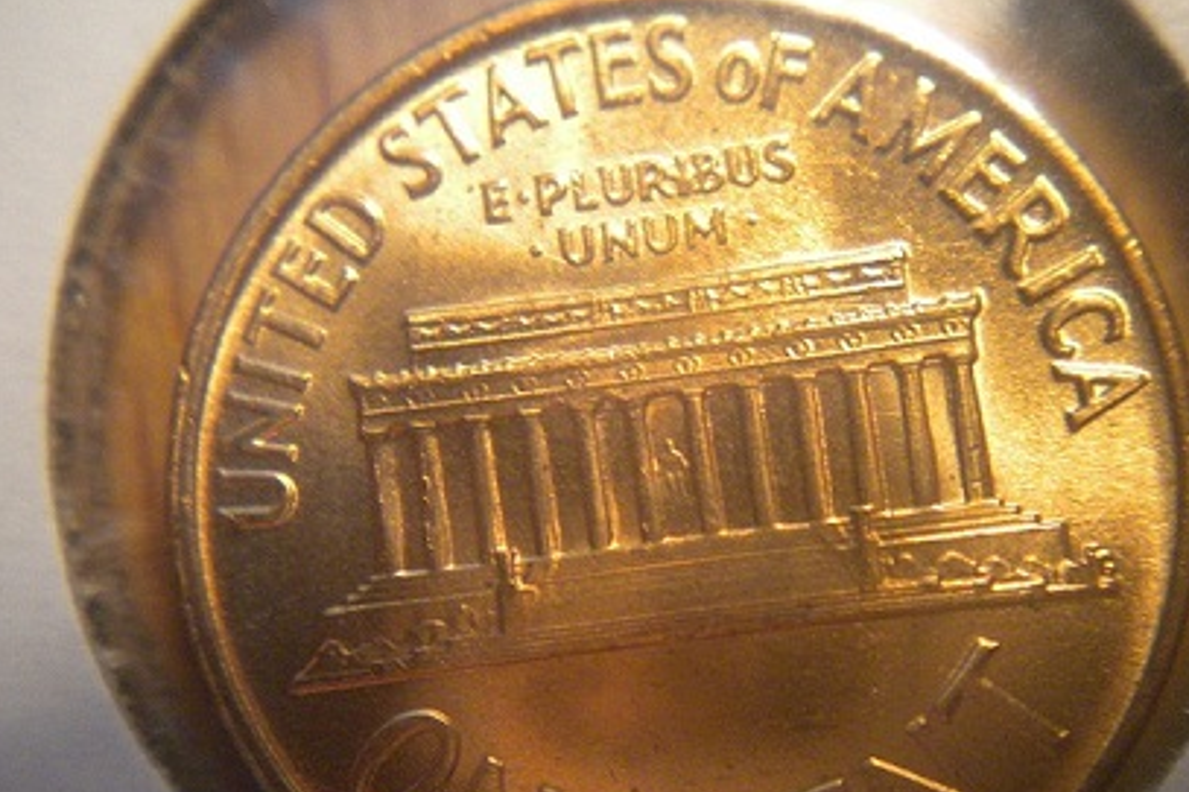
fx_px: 1453
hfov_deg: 44.5
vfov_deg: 30.4
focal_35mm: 44
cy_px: 475
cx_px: 599
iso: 384
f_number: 3.1
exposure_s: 1/66.2
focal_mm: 6.3
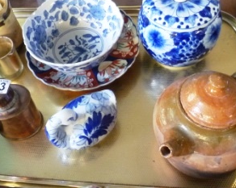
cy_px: 73
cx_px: 109
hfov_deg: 43.8
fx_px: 293
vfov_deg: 35.5
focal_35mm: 42
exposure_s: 1/20
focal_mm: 5
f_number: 2.8
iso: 400
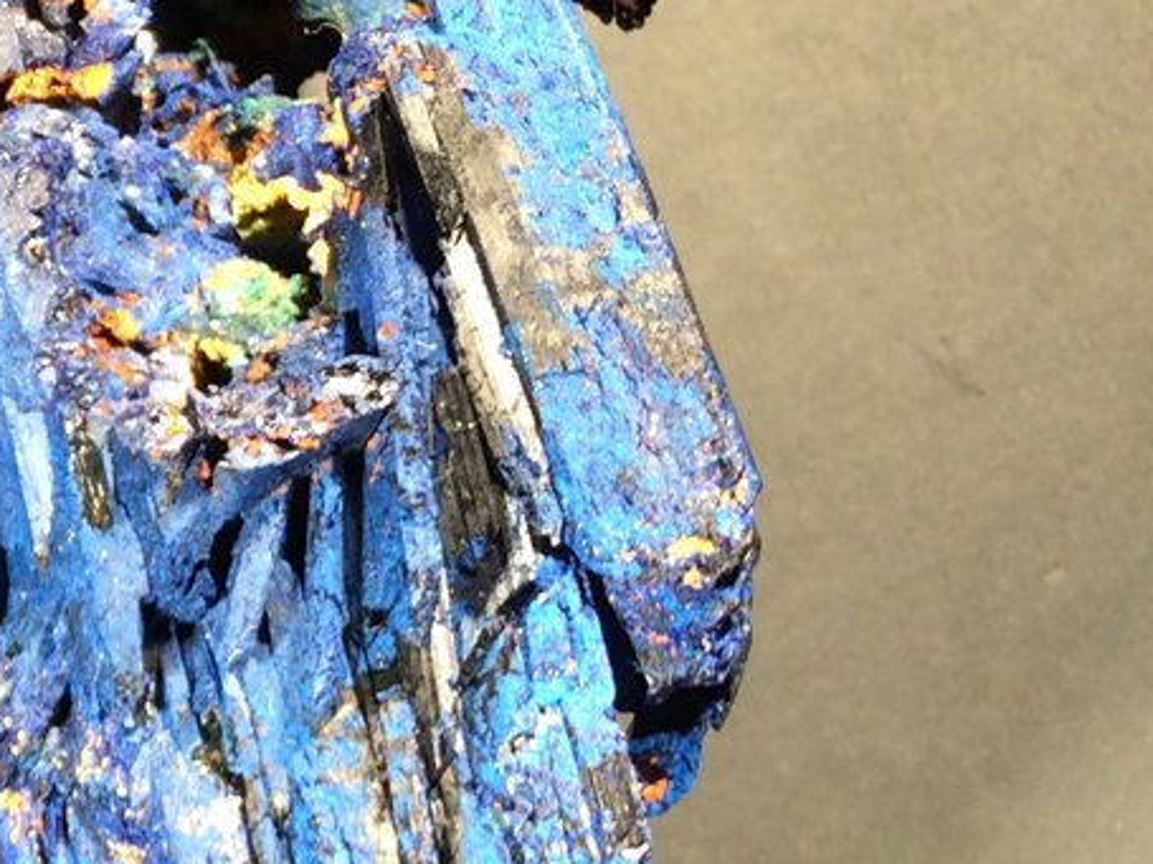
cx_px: -808
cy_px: 644
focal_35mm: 102
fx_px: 3397
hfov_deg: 16.6
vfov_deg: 14.4
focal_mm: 4.15
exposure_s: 1/30
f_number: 2.2
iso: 50
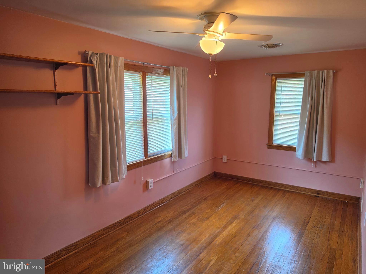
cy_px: 137
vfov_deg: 58.9
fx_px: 243
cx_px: 183
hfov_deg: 73.9
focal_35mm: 23
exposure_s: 1/120
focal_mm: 6.5
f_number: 1.4
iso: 50
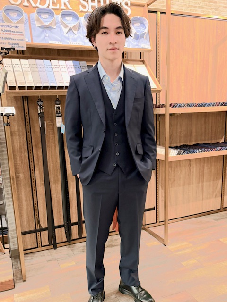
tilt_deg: -12.6
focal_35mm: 26
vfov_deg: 67.3
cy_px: 151
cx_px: 114
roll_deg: +2.1
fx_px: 227
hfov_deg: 53.1
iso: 40
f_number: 1.6
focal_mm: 5.96
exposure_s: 1/100
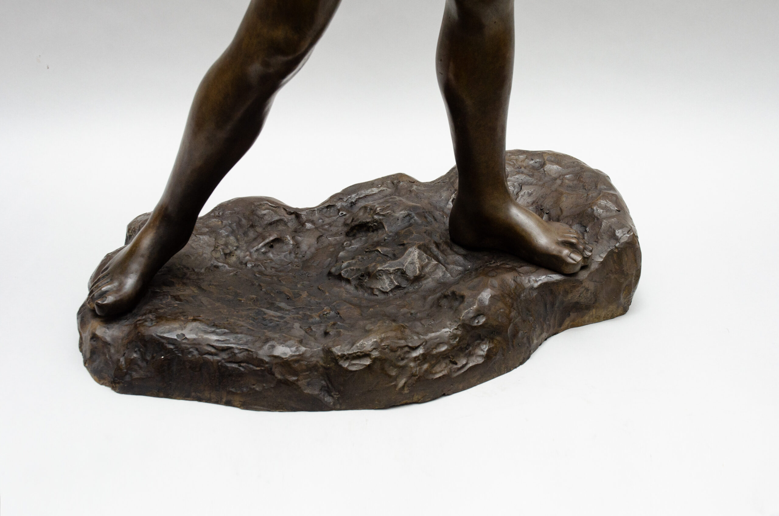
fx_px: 1004
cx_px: 390
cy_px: 258
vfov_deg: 28.8
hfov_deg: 42.4
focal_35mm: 46
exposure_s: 1/125
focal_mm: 31
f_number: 8
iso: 200
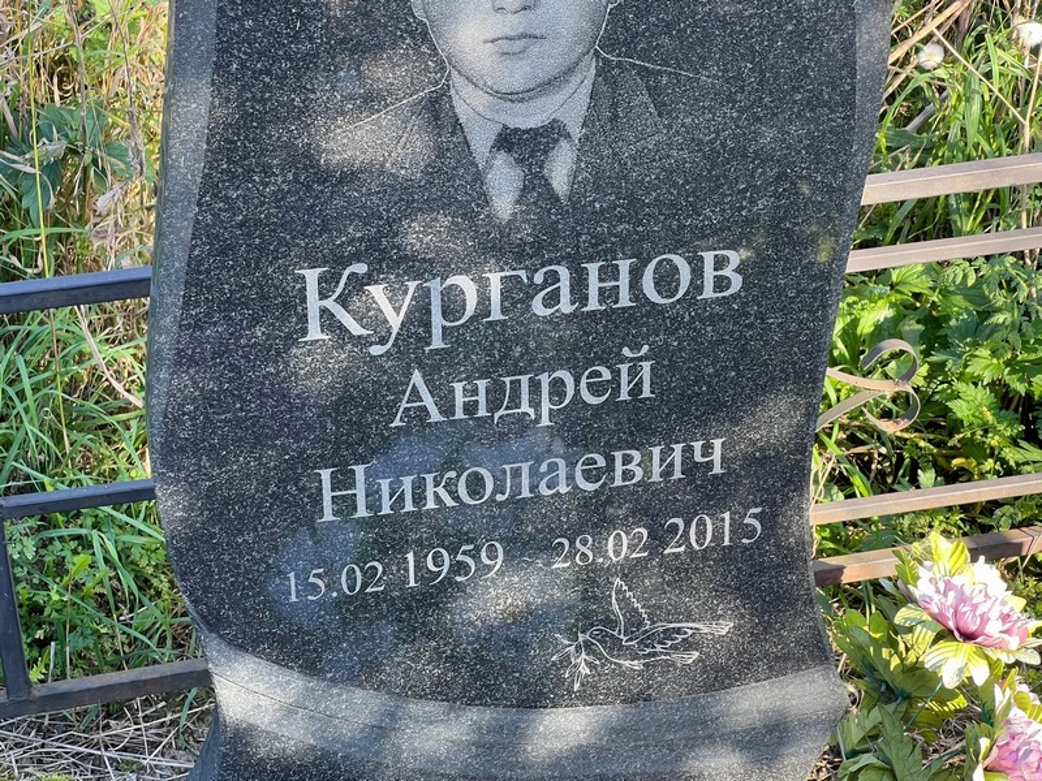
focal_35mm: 77
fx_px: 2318
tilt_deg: -26.8
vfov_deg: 19.1
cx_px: 521
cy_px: 390
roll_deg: -0.5
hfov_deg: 25.3
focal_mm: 9
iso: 64
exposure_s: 1/99
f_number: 2.8
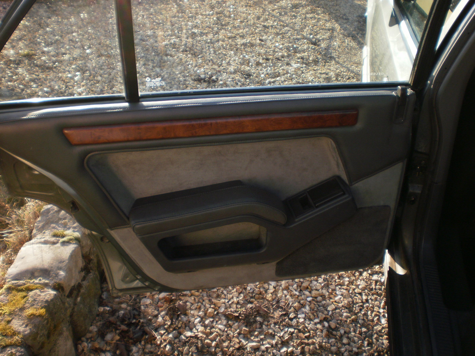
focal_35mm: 36
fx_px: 494
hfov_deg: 51.4
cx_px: 238
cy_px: 178
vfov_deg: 39.7
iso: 100
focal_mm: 6.3
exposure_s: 1/250
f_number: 3.1
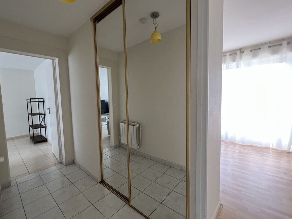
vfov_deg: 81.7
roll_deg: +2.5
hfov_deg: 97.7
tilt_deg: -5.2
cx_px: 128
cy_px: 109
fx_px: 127
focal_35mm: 15
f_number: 1.8
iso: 250
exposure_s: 1/85
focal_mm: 1.57
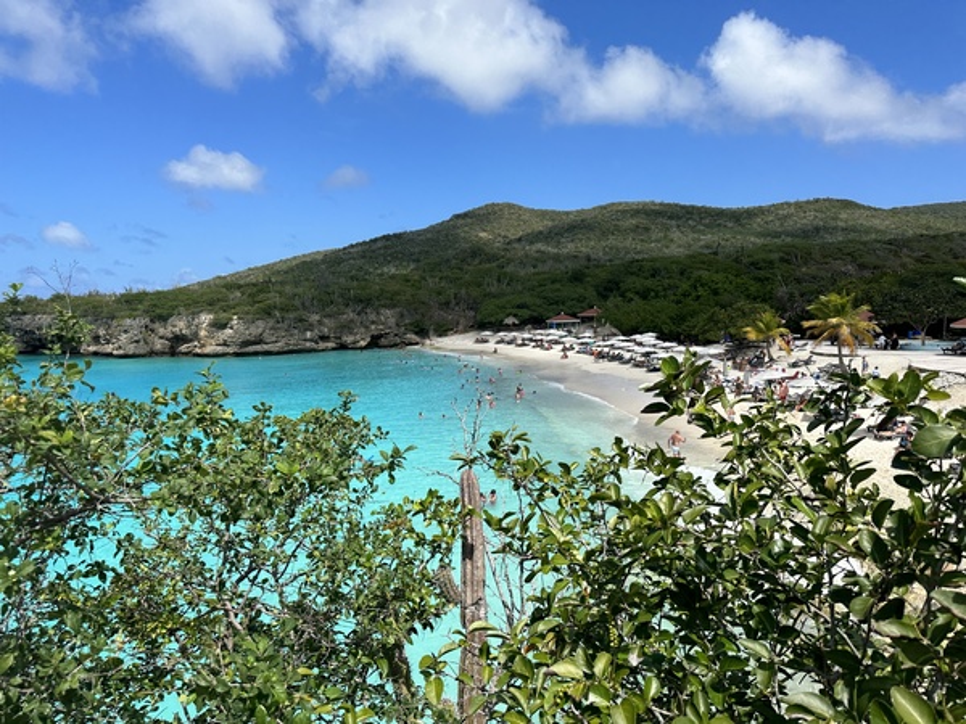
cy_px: 362
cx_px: 483
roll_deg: +2.2
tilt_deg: -8.0
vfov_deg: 56.8
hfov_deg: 71.6
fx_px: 670
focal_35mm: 24
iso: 80
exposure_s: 1/6211
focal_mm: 6.86
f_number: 1.78
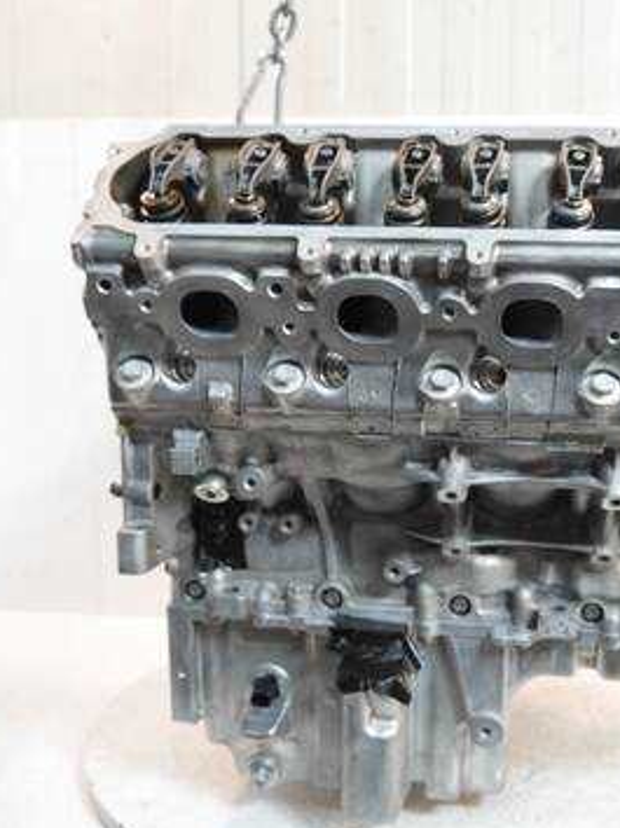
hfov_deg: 37.2
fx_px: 909
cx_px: 419
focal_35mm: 38
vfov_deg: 49.0
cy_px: 419
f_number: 3.5
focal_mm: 14
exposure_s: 1/60
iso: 640
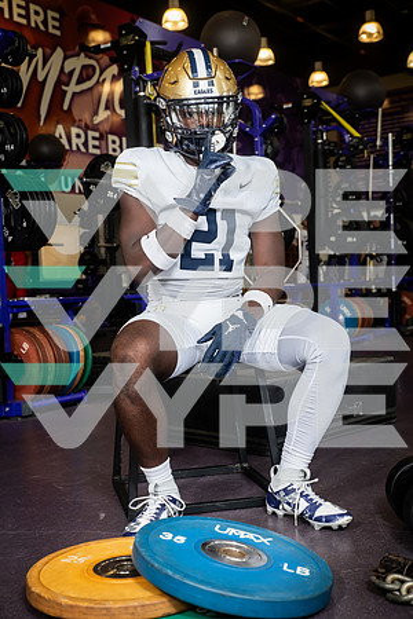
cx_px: 206
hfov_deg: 28.1
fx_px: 826
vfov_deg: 41.1
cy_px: 310
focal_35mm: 48
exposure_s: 1/250
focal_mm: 48
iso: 500
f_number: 5.6
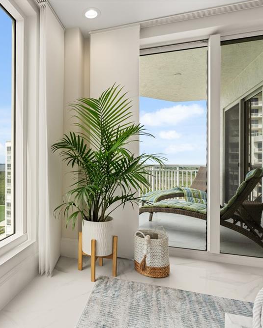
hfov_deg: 57.9
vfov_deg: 72.6
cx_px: 66
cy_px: 166
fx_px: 224
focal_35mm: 23
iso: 400
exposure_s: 1/30
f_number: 8
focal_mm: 16
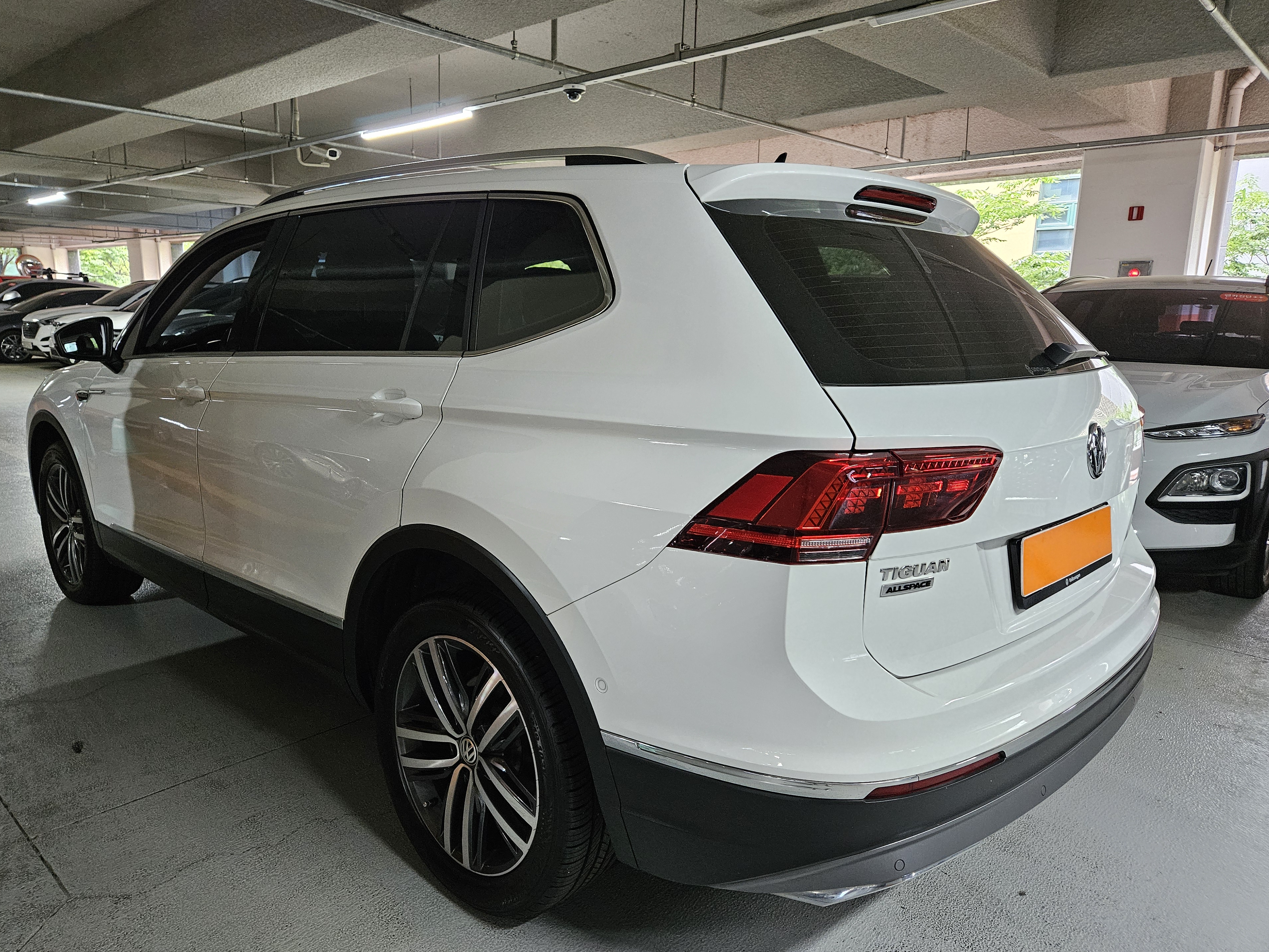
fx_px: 880
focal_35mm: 24
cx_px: 621
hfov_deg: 71.6
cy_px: 475
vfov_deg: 56.8
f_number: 1.8
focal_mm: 5.4
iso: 500
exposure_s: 1/120
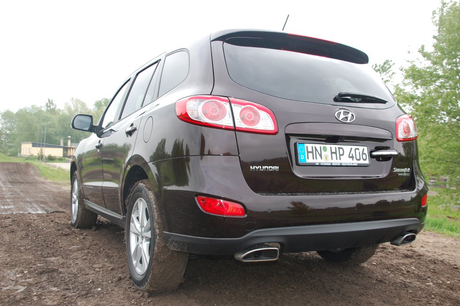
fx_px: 498
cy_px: 153
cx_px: 230
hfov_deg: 49.6
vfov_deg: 34.2
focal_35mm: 39
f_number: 5.6
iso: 360
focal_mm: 26
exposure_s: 1/500
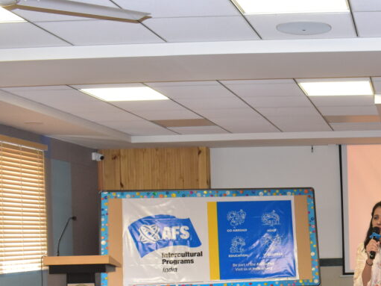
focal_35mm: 71
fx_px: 783
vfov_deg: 20.3
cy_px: 251
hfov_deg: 25.1
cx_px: 435
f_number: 5.6
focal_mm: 21
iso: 1400
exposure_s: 1/60
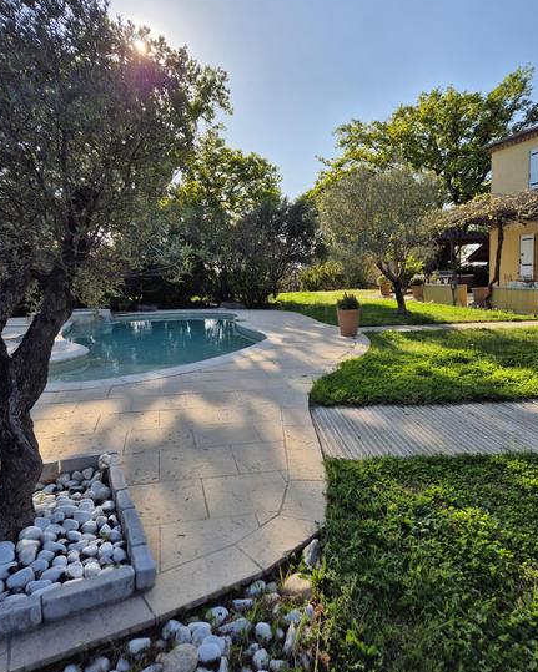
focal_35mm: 25
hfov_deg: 56.8
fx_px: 498
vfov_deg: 68.0
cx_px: 265
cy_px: 315
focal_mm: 5.4
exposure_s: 1/3440
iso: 25
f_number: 1.8
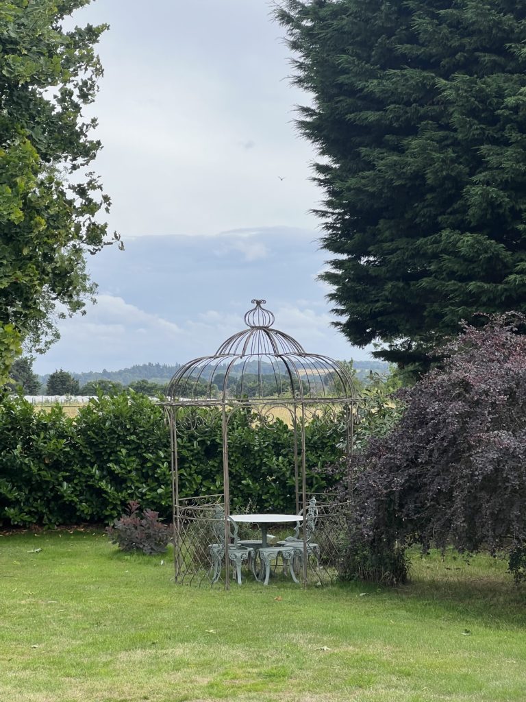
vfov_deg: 25.3
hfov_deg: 19.1
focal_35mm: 77
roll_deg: +1.8
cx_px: 263
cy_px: 351
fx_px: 1560
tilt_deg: +2.0
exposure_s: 1/391
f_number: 2.8
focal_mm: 9
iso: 32
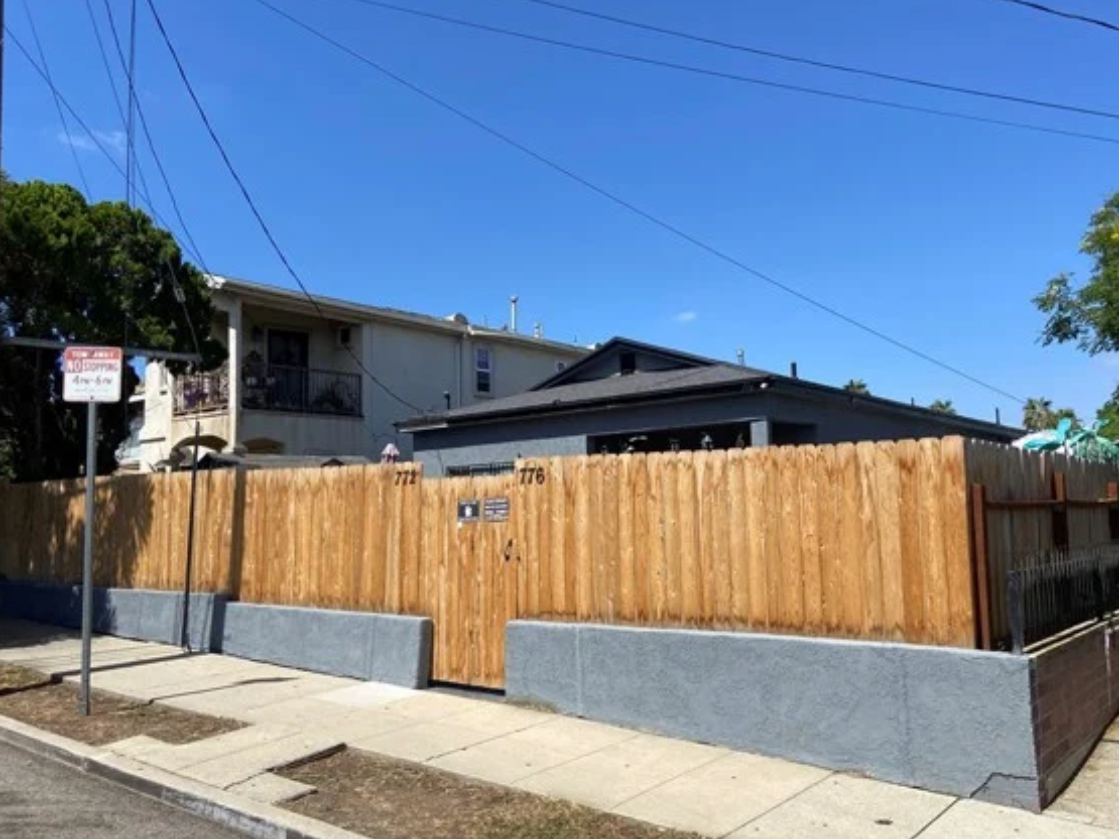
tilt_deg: +7.5
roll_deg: -0.8
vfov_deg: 46.8
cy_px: 426
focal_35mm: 30
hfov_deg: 59.9
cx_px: 587
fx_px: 970
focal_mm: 4.25
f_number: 1.8
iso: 32
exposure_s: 1/3300
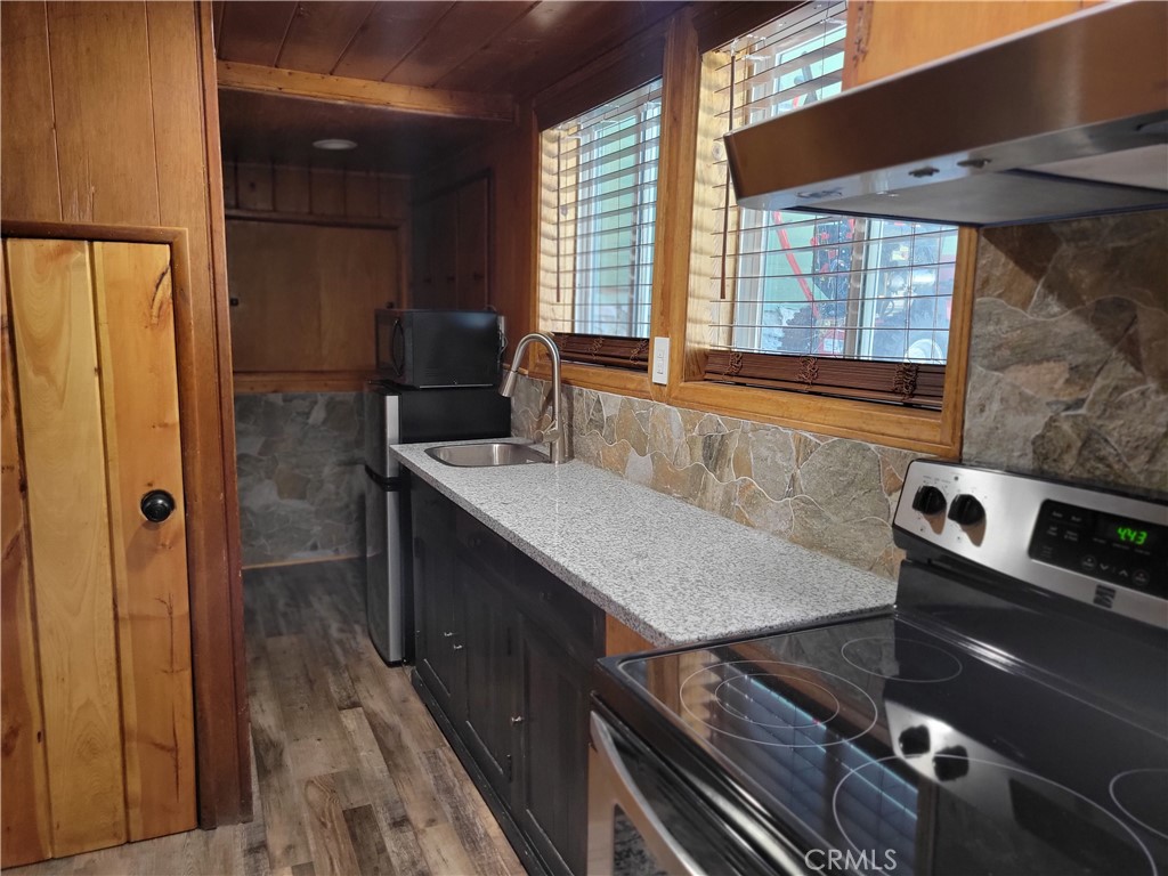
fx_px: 877
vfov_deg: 53.1
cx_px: 584
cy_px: 438
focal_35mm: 26
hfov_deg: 67.3
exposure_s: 1/60
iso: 250
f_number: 1.8
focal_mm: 5.4
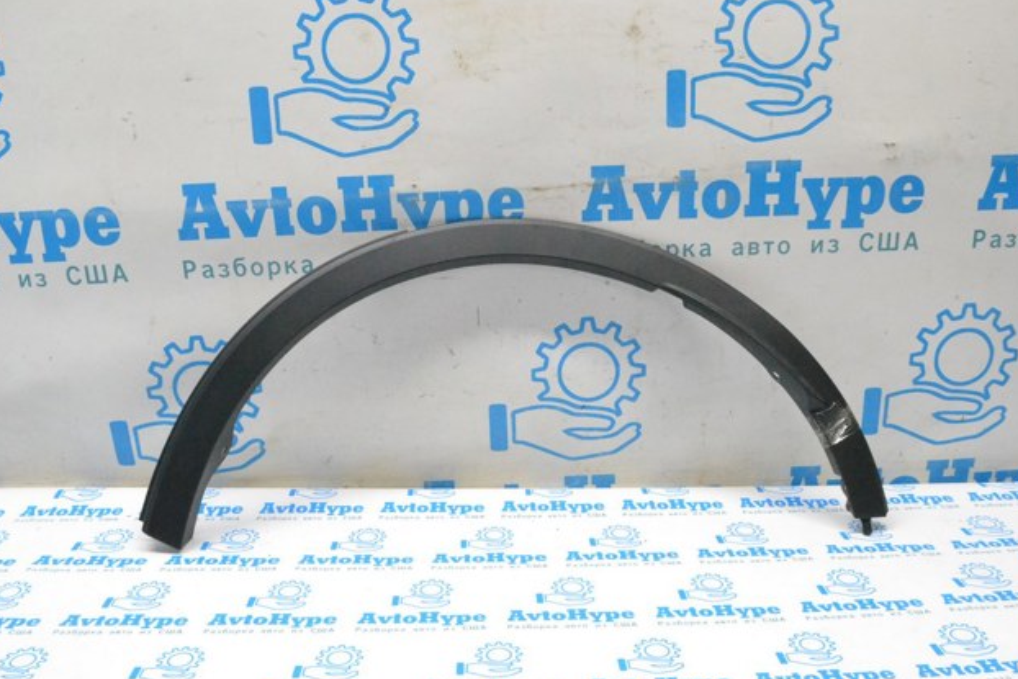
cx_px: 516
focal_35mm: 37
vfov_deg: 36.0
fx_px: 1046
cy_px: 340
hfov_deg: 51.9
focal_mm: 24
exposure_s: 1/100
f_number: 13
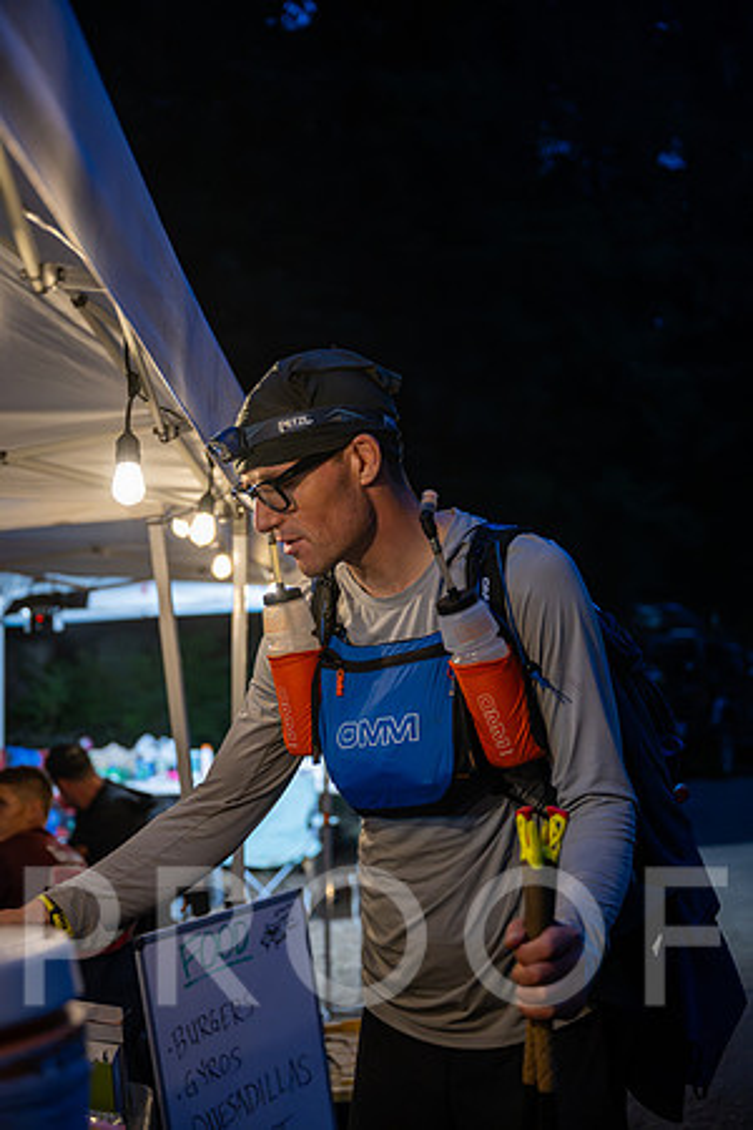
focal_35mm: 47
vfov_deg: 41.9
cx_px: 376
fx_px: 1475
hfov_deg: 28.6
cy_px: 565
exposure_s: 1/80
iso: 4000
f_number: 2.8
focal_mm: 47
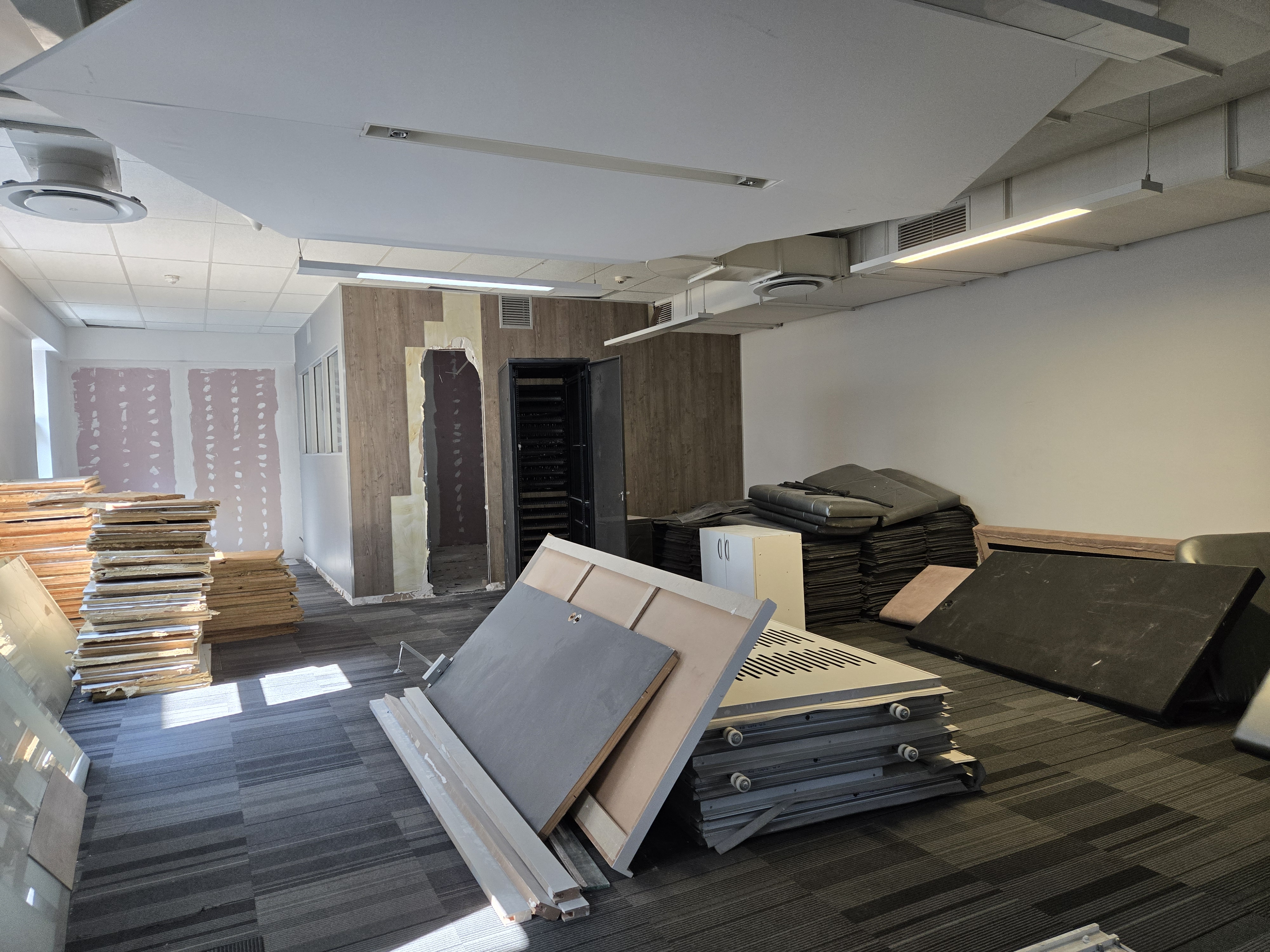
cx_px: 635
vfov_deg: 58.9
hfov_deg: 73.9
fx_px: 844
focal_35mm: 23
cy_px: 476
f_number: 1.8
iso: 250
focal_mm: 5.4
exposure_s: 1/100
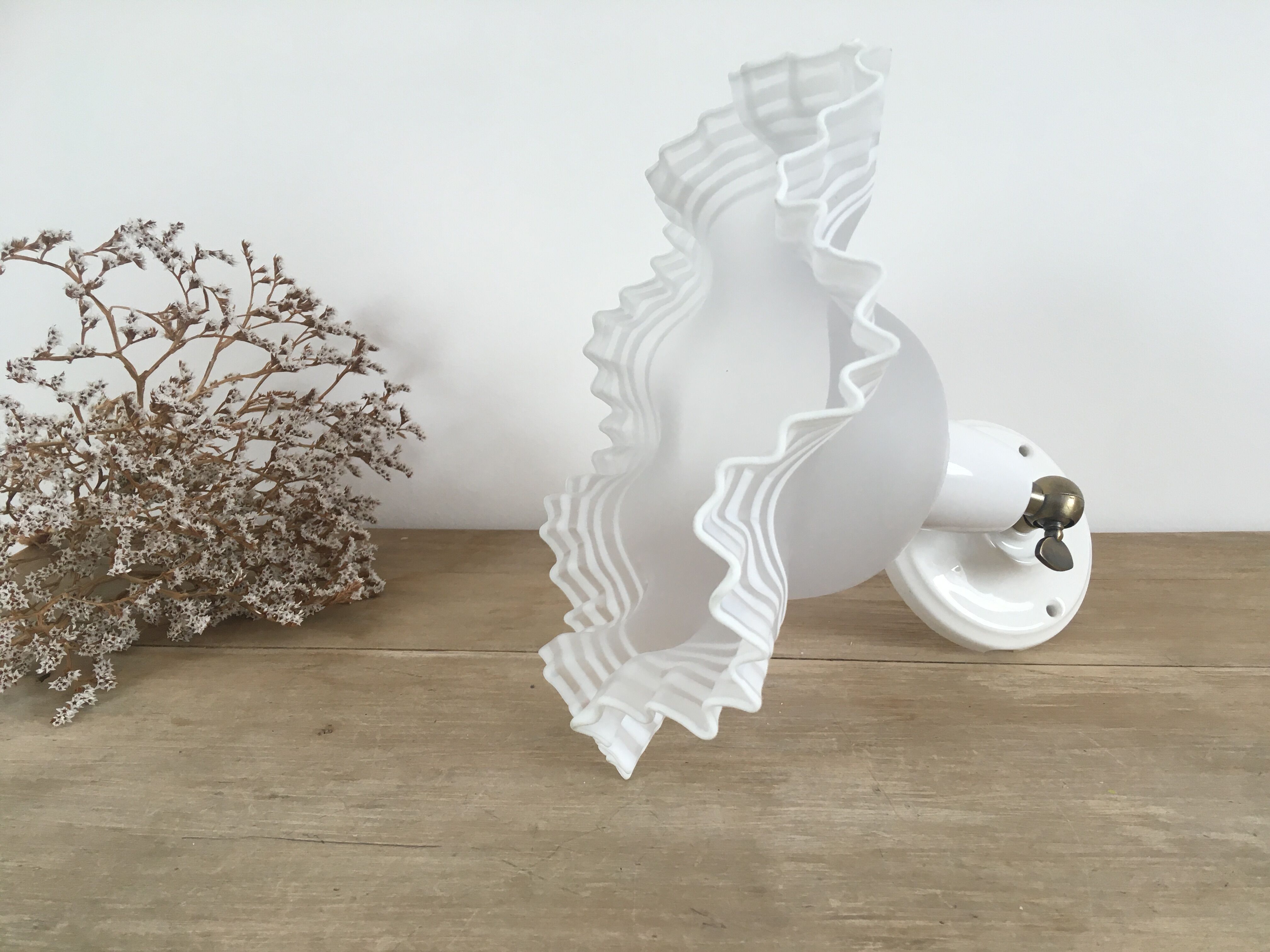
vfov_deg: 48.2
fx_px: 1064
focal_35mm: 29
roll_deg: +1.4
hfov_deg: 61.7
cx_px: 635
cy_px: 476
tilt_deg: -13.0
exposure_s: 1/33
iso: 25
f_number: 2.2
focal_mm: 4.15
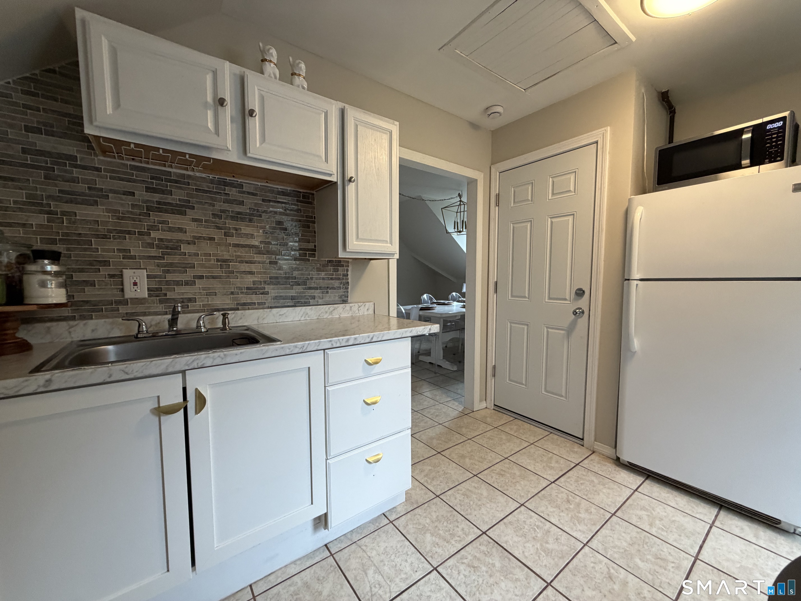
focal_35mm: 14
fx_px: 324
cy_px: 300
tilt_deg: -4.4
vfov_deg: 85.7
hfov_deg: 102.1
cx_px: 400
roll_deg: -0.8
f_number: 2.2
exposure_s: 1/120
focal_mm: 2.22
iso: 320
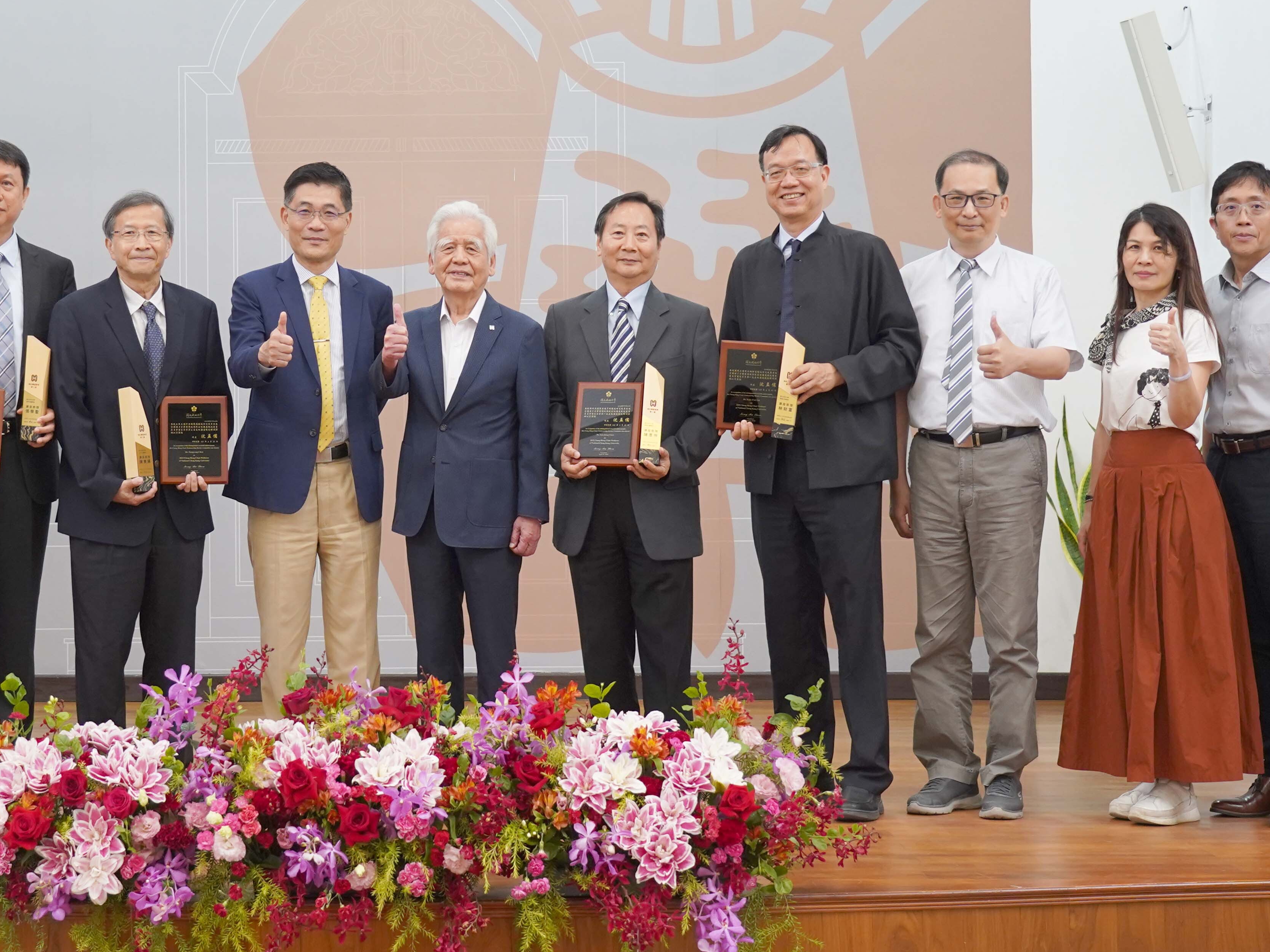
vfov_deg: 20.6
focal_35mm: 71
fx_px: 2605
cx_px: 408
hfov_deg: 27.2
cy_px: 261
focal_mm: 41
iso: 1600
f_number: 4
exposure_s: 1/100
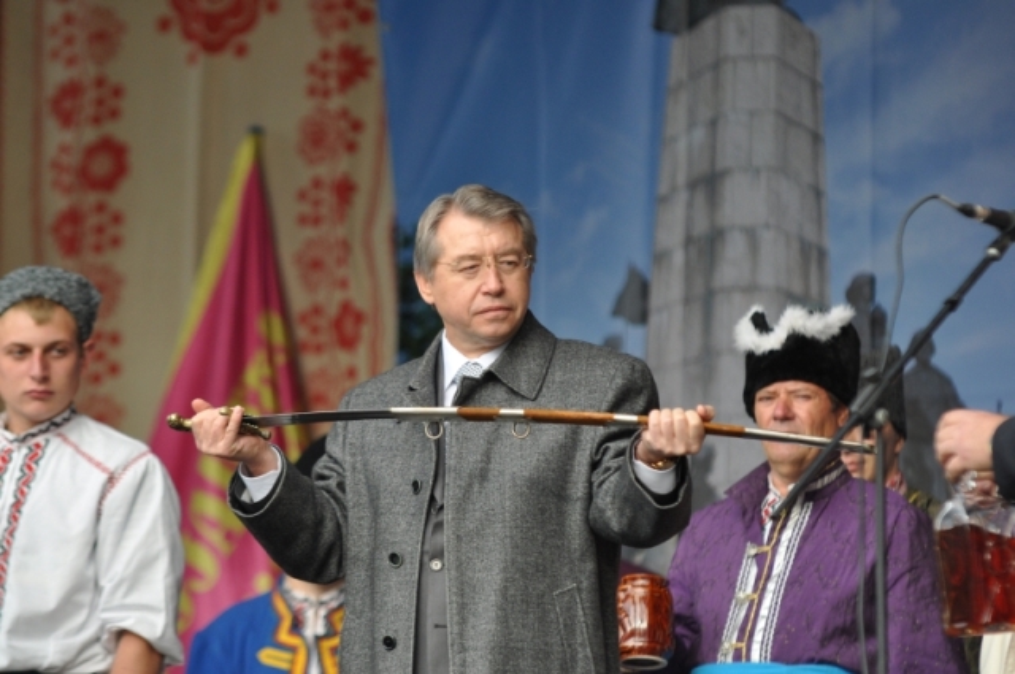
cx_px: 508
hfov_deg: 6.9
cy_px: 337
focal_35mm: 300
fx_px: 8448
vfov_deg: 4.6
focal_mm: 200
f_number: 4
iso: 500
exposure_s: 1/1000
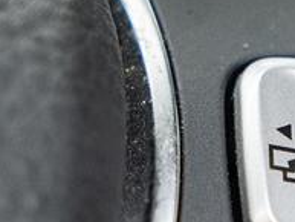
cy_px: 175
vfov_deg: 4.8
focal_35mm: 312
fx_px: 2661
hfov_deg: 6.3
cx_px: 426
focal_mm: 43.6
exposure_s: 1/40
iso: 800
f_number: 3.5
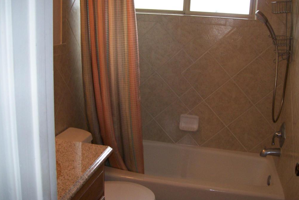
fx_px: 316
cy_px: 102
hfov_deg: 50.7
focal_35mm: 38
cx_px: 148
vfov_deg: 35.1
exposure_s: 1/64
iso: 140
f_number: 2.7
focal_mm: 6
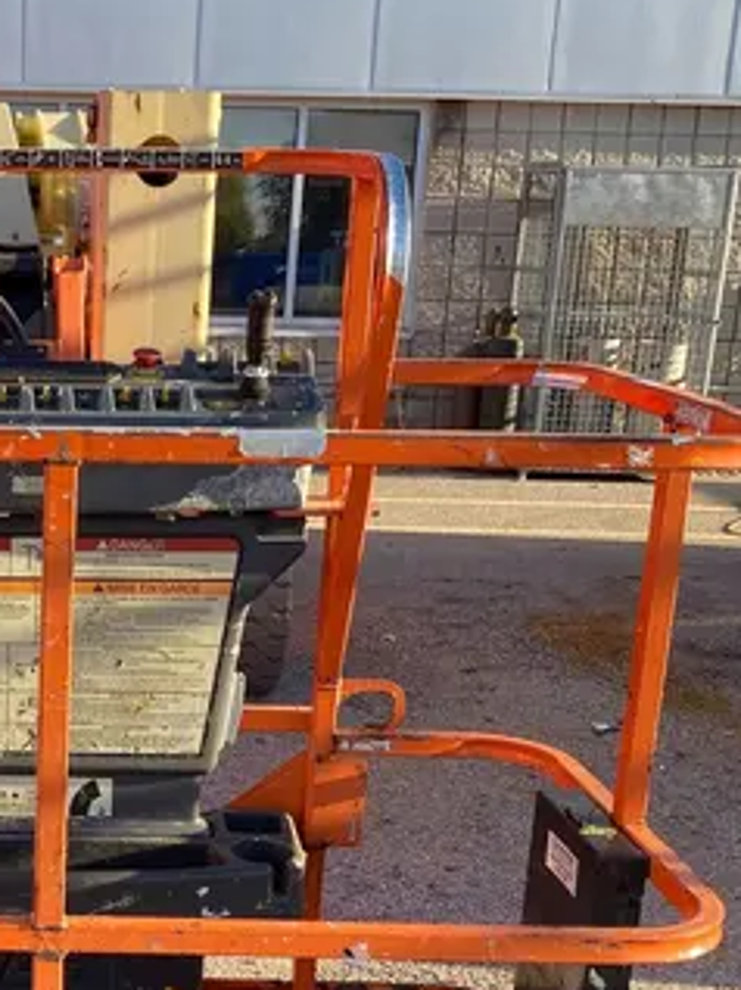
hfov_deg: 23.2
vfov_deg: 31.5
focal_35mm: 60
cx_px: -34
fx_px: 1715
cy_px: 771
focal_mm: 4.25
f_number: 1.8
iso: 32
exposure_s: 1/576
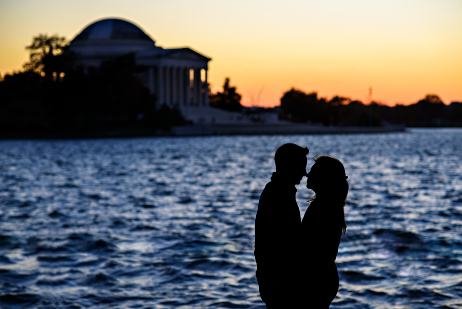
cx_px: 231
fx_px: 1091
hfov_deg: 23.9
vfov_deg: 16.1
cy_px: 154
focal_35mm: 85
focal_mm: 85
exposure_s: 1/800
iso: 200
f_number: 2.8
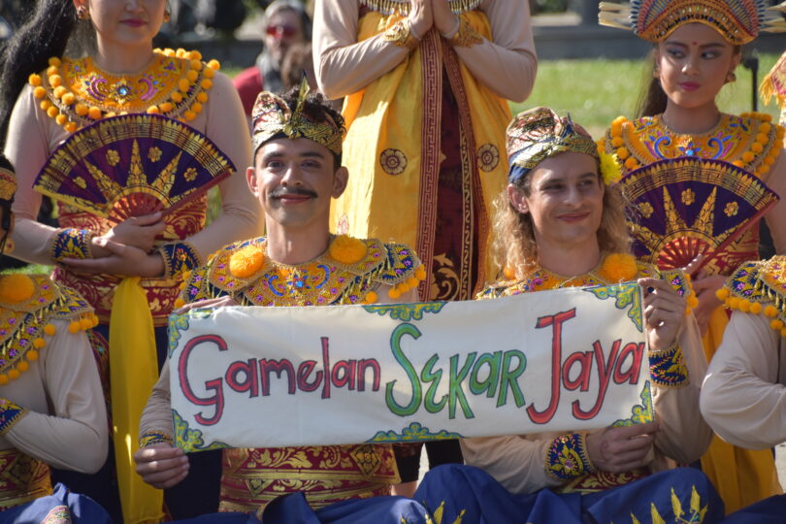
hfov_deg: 8.9
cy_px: 262
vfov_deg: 5.9
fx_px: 5076
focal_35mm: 232
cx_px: 393
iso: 360
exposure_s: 1/500
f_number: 6
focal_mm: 155
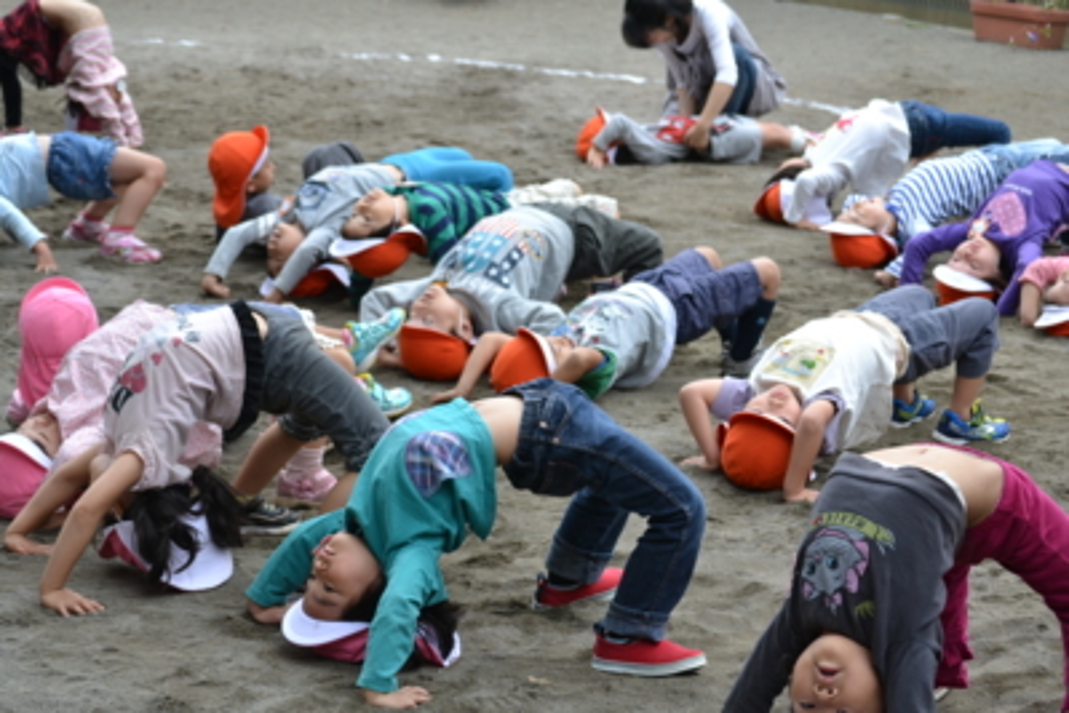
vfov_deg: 16.6
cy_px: 356
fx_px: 2451
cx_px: 534
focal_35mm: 82
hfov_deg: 24.6
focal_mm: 55
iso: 360
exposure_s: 1/125
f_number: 5.6
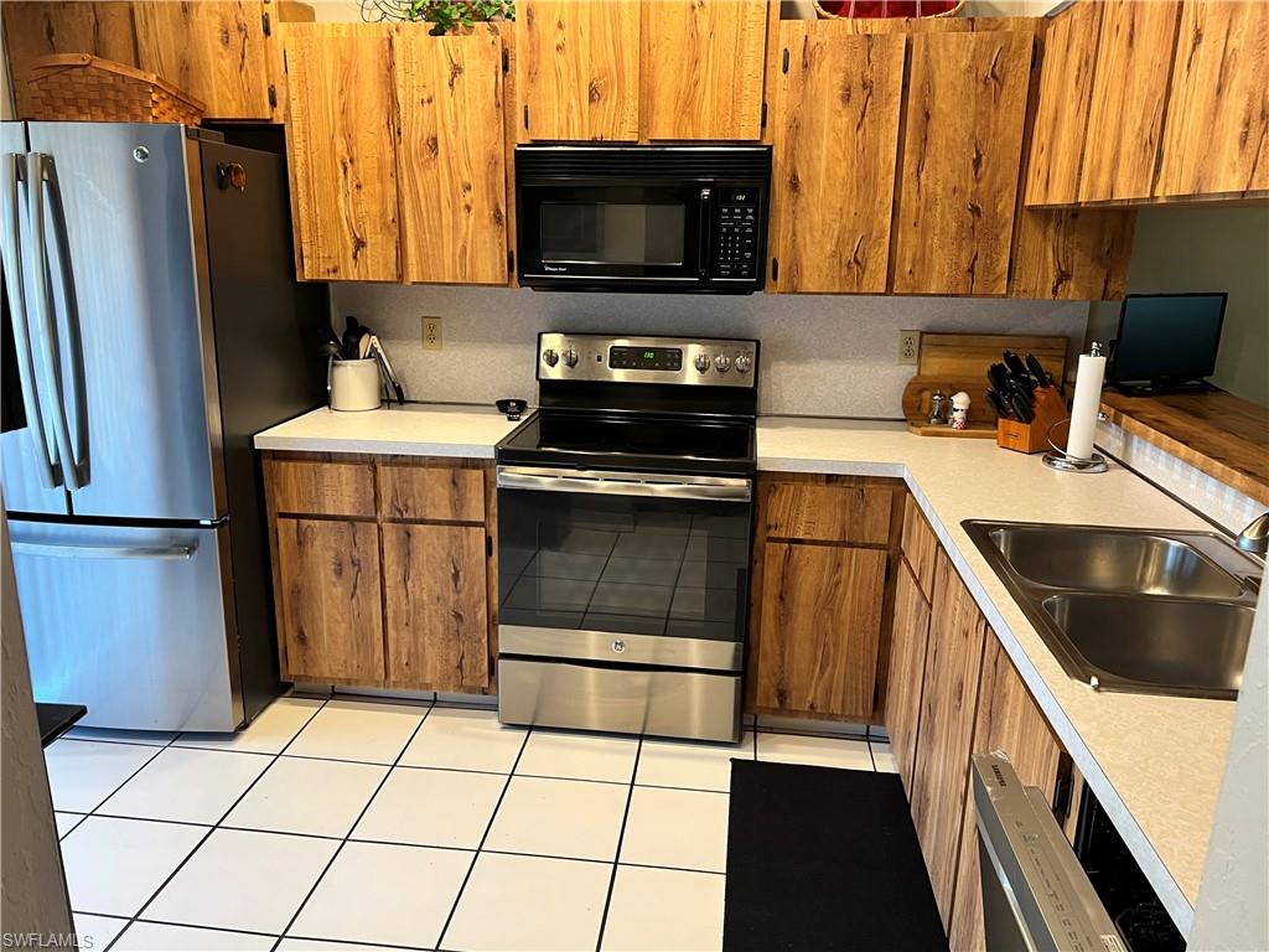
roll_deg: -1.0
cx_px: 634
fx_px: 953
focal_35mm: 26
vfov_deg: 53.1
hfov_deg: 67.3
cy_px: 476
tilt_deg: -15.4
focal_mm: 5.7
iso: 125
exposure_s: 1/60
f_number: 1.5
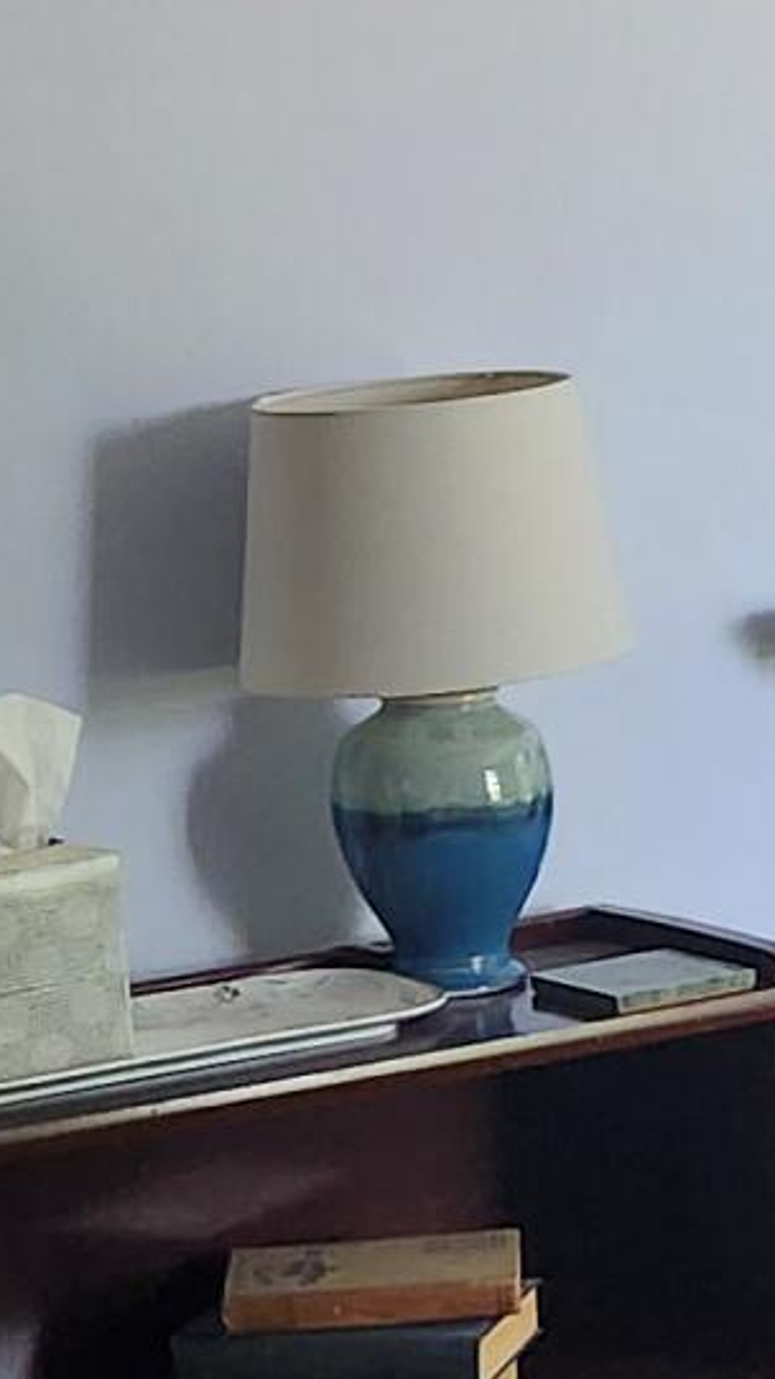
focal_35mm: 139
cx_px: 1180
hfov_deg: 8.5
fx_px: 5082
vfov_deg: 15.4
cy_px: 594
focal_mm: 5.4
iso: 320
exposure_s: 1/120
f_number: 1.8
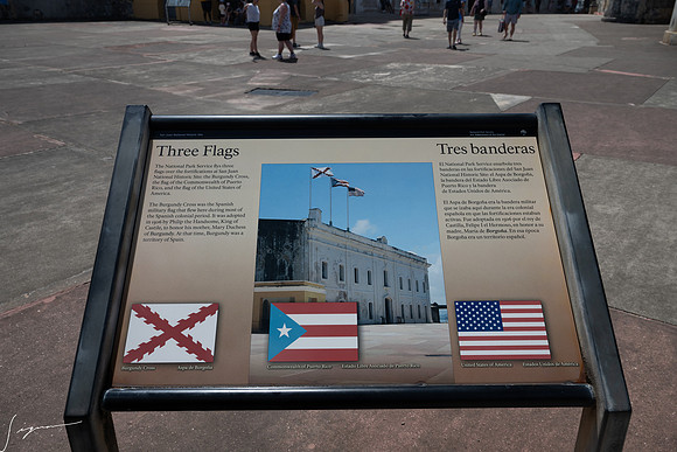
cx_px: 338
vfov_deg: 45.7
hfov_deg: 64.5
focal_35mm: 28
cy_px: 226
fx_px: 536
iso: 100
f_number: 8
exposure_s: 1/200
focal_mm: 28.5
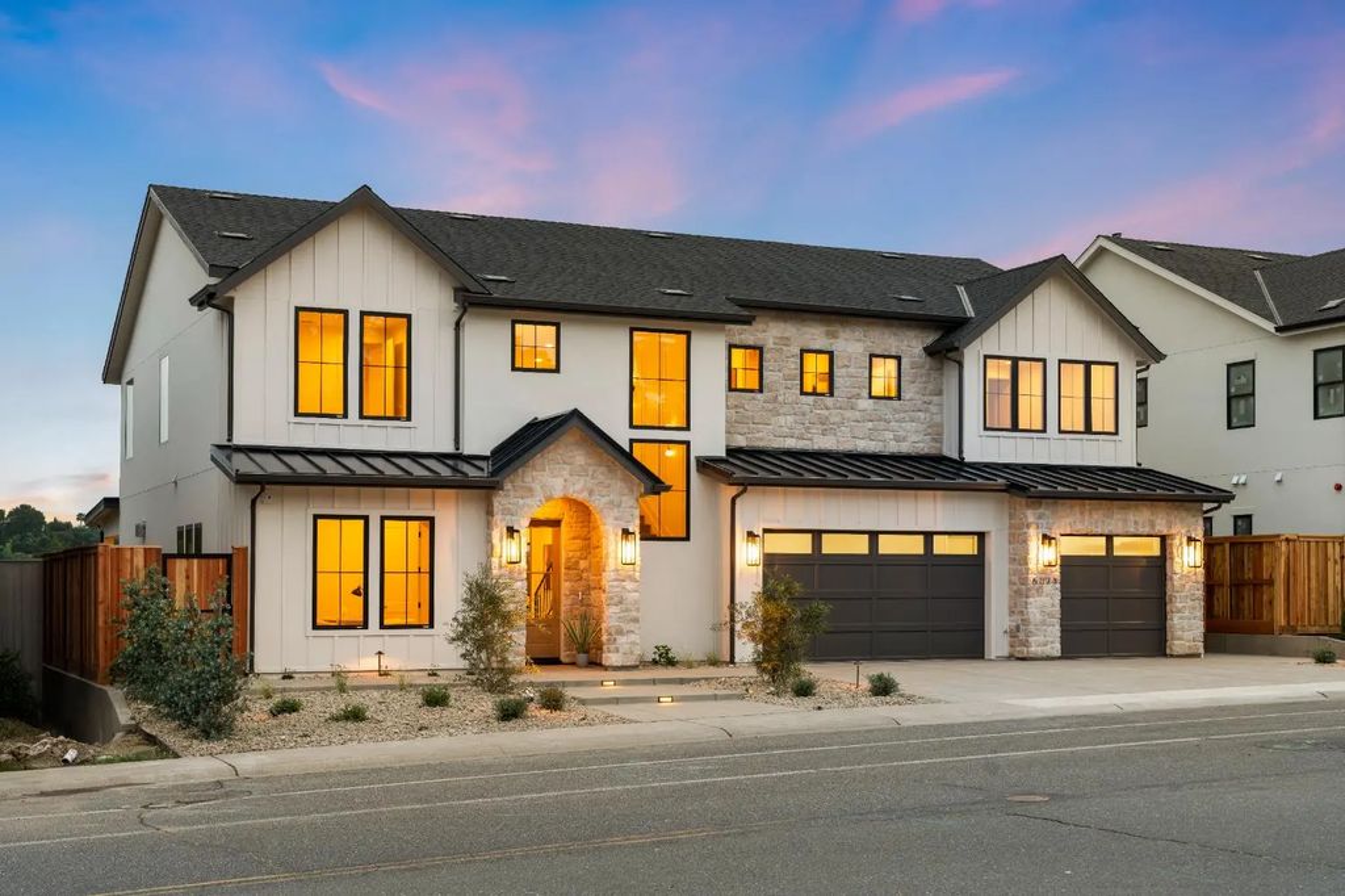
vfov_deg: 28.6
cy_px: 448
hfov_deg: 41.9
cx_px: 672
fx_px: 1755
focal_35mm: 47
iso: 250
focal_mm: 47
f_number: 8
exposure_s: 1/2
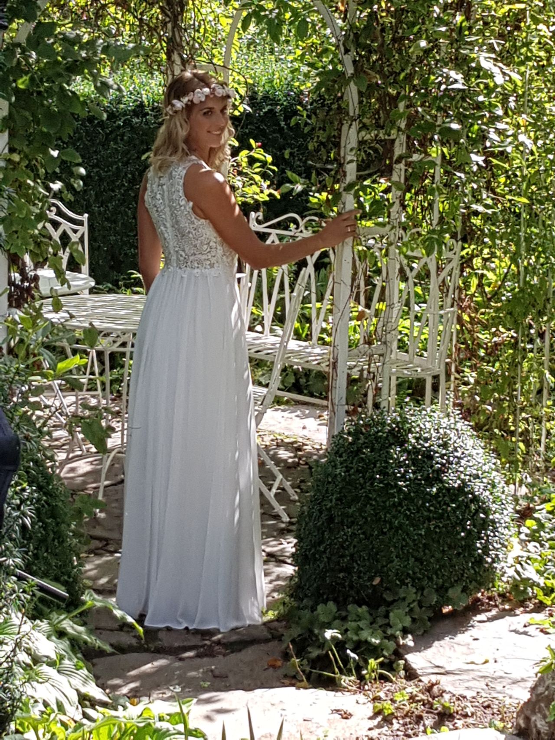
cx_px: 278
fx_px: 556
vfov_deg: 67.3
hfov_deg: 53.1
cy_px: 370
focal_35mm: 26
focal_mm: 4.2
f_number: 1.7
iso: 50
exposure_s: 1/596
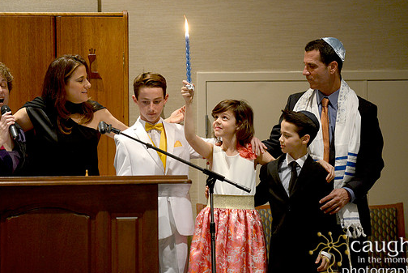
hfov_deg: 11.2
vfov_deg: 7.5
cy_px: 128
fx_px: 2087
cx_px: 190
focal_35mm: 184
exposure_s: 1/100
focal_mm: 160
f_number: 2.8
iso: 2500
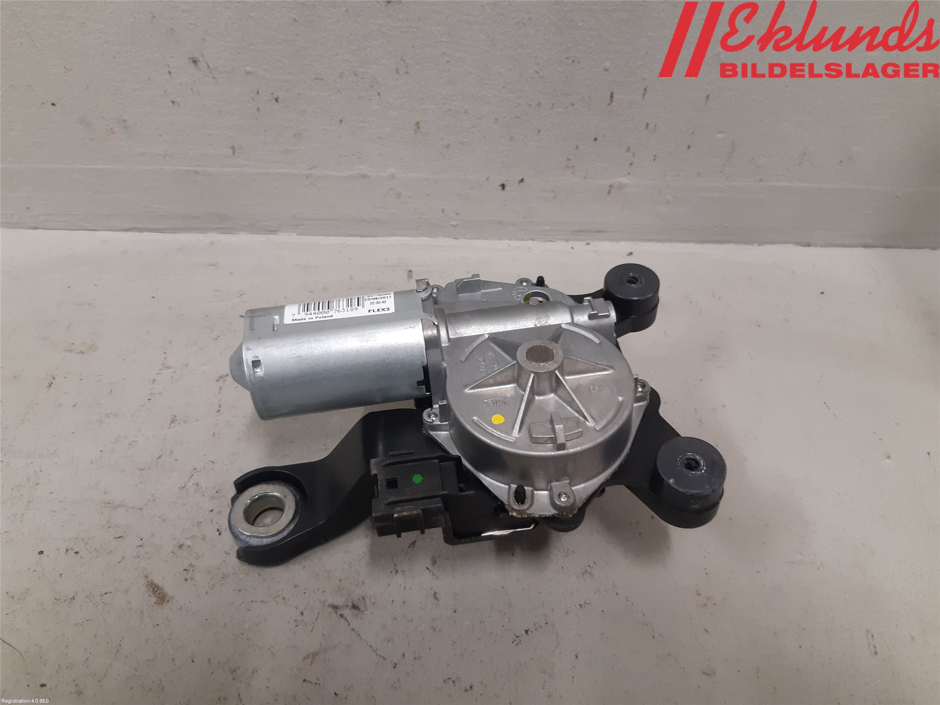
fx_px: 706
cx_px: 470
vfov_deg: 53.1
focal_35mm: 26
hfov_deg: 67.3
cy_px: 352
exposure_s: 1/50
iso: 160
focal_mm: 3.93
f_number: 1.7
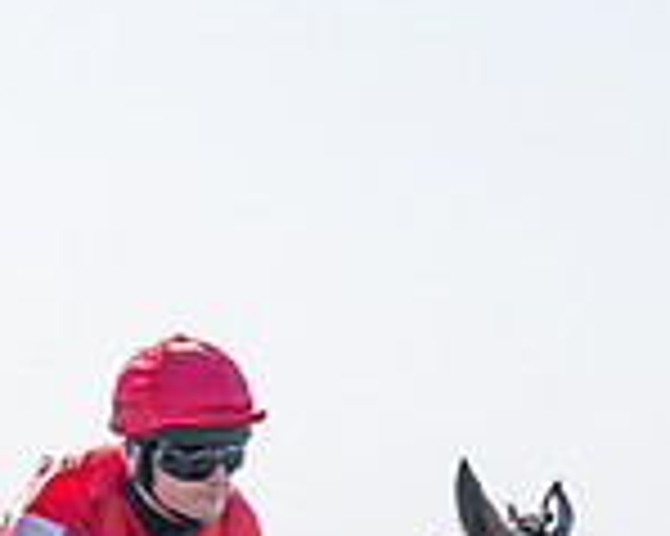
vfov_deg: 5.1
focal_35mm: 299
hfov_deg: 6.5
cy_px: 954
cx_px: 456
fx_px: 5925
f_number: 4
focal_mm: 70
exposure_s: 1/1600
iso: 200
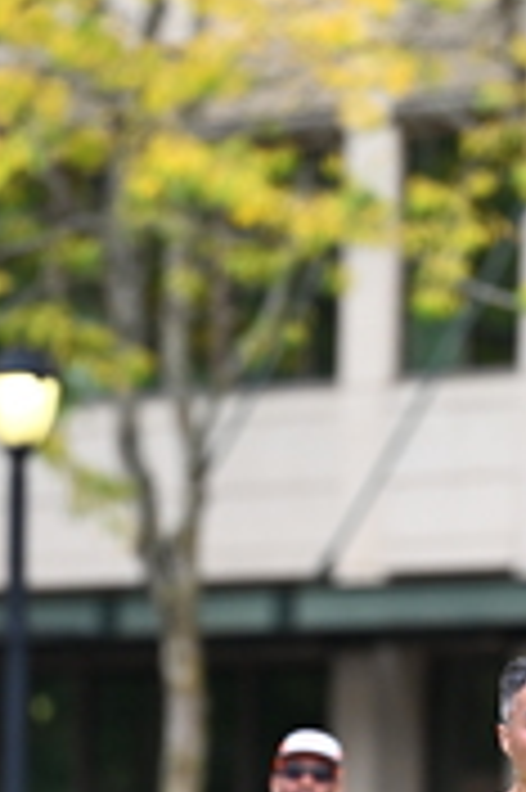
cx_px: 411
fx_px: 13746
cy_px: 675
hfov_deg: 2.2
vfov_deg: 3.3
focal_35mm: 626
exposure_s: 1/1600
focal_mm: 200
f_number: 2.8
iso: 1000
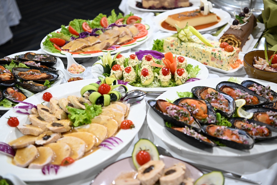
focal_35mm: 48
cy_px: 92
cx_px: 138
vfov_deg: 28.1
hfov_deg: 41.1
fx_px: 369
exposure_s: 1/200
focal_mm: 48
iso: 2000
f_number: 2.8
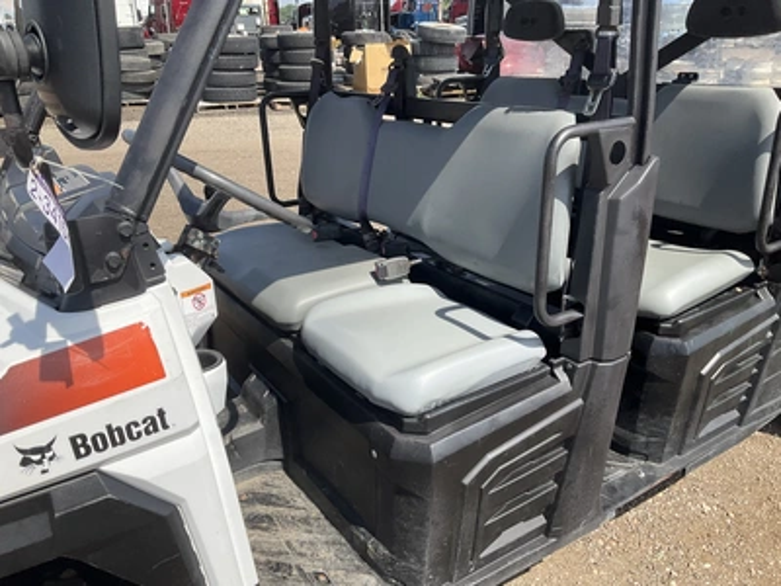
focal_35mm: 29
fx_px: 654
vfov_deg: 48.2
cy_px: 293
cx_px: 390
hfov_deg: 61.7
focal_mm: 3
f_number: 1.8
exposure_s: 1/1279
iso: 25
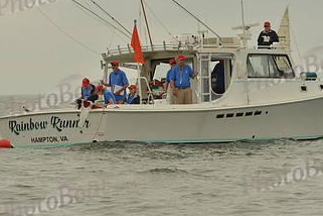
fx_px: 2189
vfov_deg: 5.6
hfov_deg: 8.4
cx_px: 189
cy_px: 29
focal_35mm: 244
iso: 400
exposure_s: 1/1250
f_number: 10
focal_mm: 135
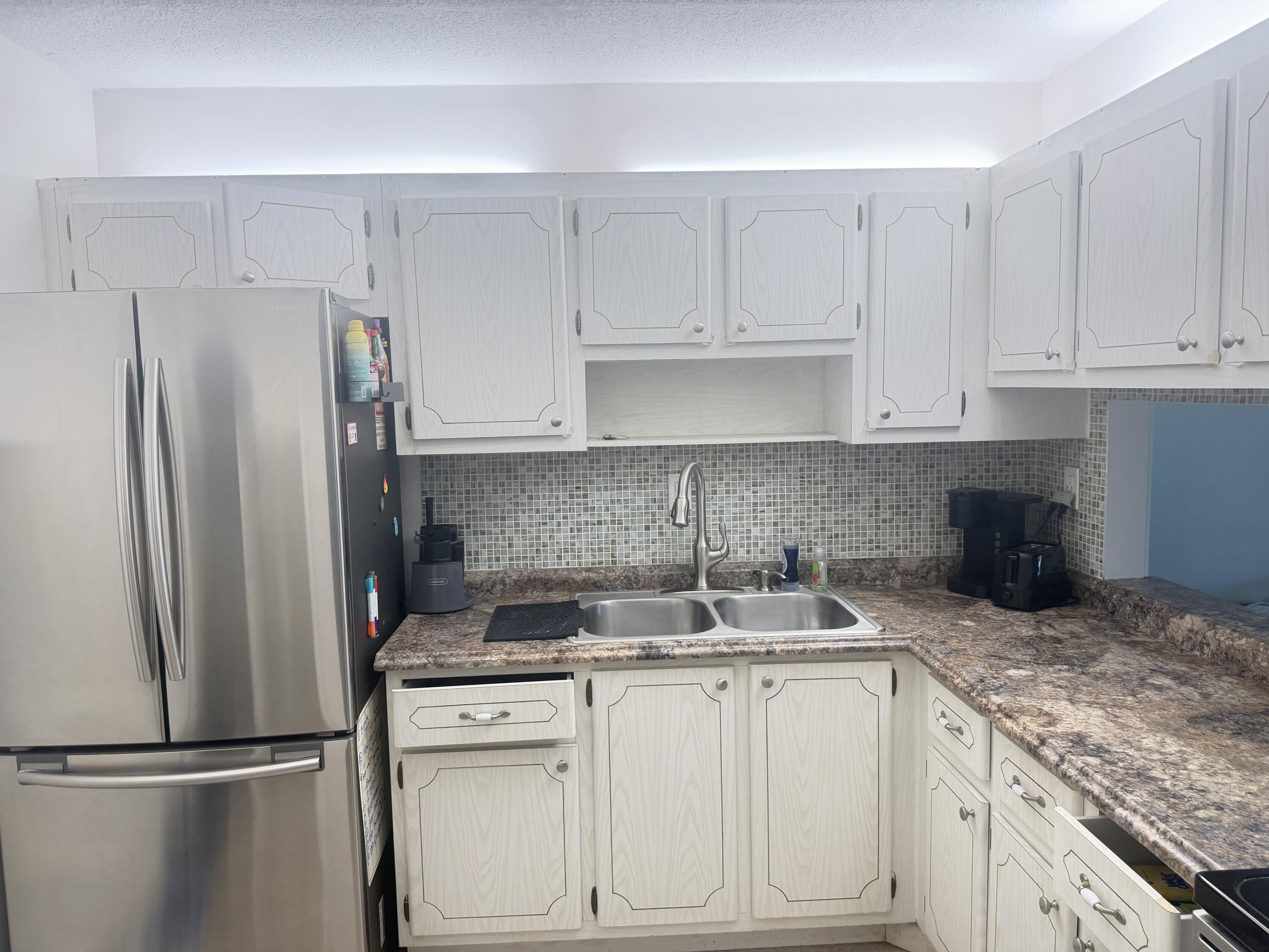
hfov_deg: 71.6
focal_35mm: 24
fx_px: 880
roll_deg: +1.4
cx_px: 634
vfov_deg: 56.8
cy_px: 476
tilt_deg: -7.1
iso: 160
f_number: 1.78
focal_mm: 6.76
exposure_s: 1/120
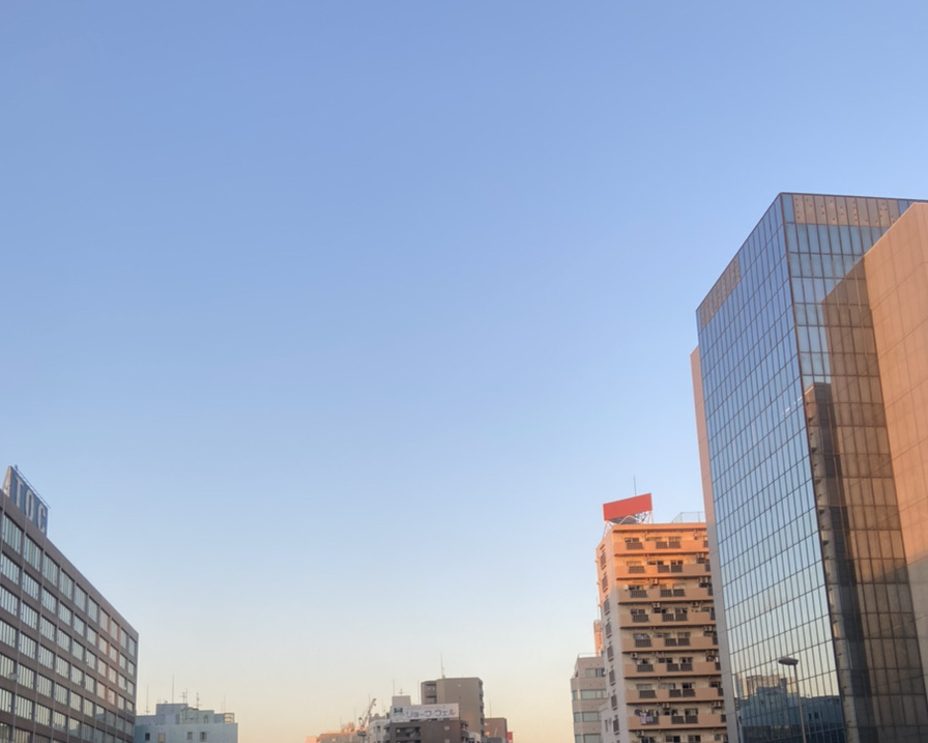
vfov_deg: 41.1
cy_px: 621
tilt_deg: +12.2
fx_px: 934
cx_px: 463
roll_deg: +2.6
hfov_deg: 52.8
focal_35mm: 34
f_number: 1.8
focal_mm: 4.25
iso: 32
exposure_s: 1/434
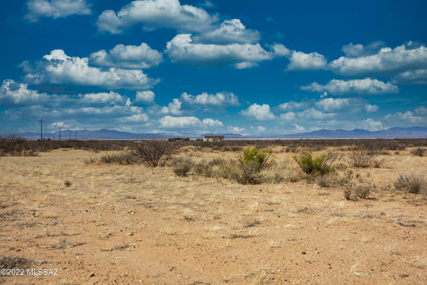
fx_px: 498
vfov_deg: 31.9
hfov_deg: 46.4
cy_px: 142
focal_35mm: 42
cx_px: 214
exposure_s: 1/640
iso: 100
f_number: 8
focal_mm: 42
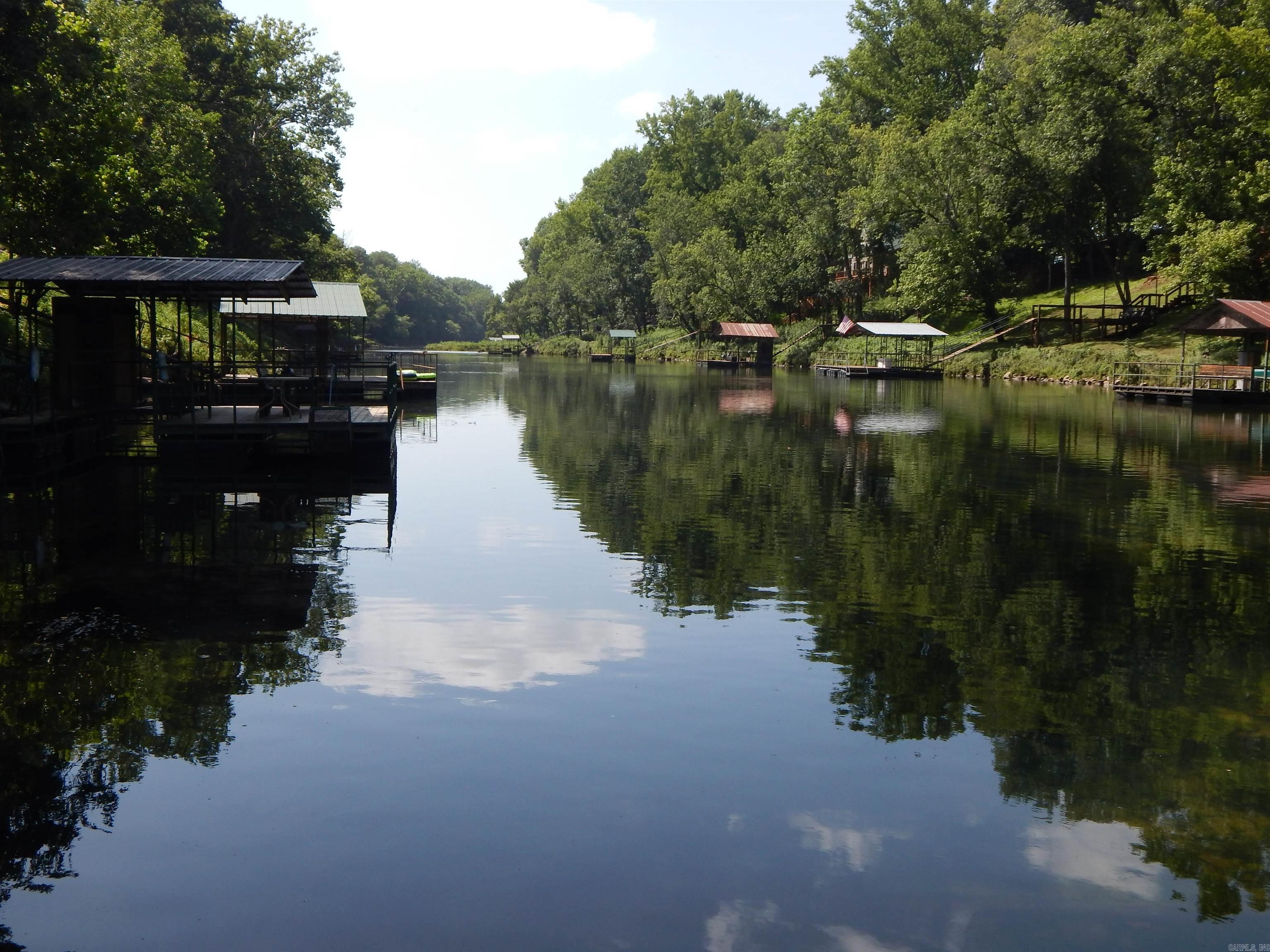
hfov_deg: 49.0
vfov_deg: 37.7
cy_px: 476
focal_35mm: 38
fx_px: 1394
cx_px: 635
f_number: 3.4
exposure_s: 1/800
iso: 125
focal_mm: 6.8
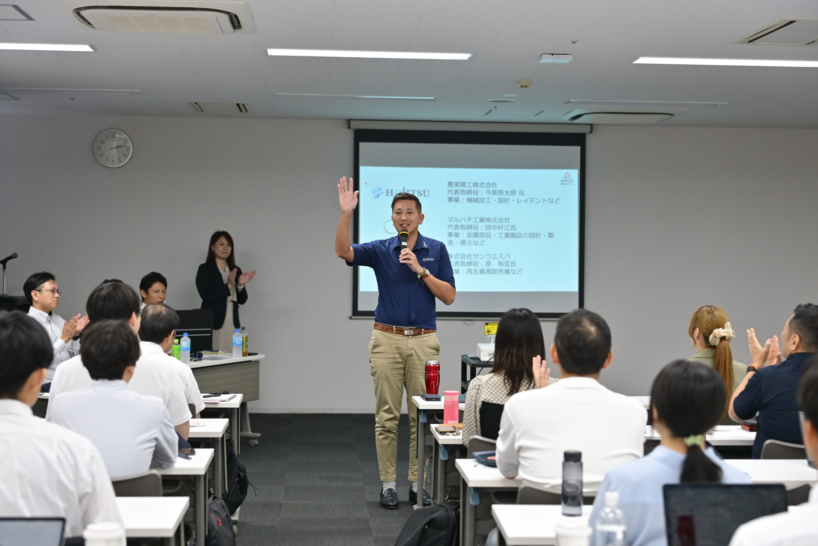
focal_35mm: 56
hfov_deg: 35.6
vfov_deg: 24.2
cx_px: 409
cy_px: 273
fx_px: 1273
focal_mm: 56
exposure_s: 1/400
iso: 1600
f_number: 3.2
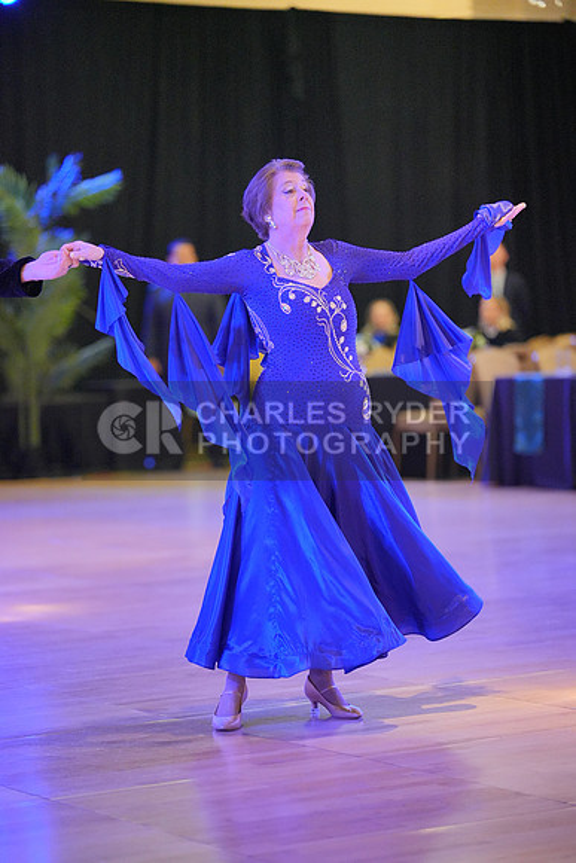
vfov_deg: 17.5
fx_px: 2806
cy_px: 432
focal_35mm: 117
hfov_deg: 11.7
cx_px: 288
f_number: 2
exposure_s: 1/500
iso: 6400
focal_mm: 117
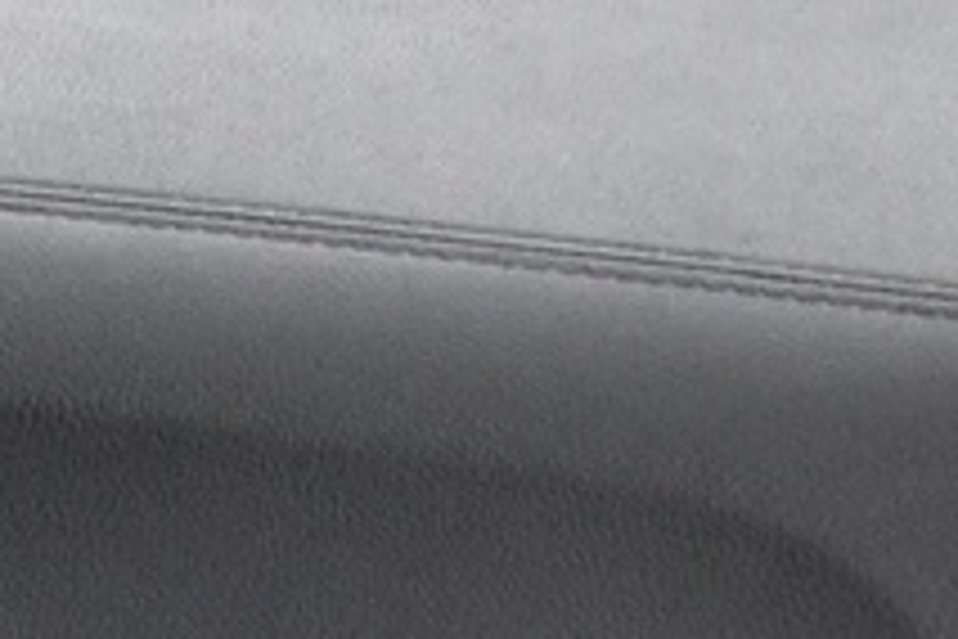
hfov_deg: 8.8
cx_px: -1592
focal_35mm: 205
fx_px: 5455
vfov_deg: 6.1
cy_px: 2025
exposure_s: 1/25
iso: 3200
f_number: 3.5
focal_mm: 18
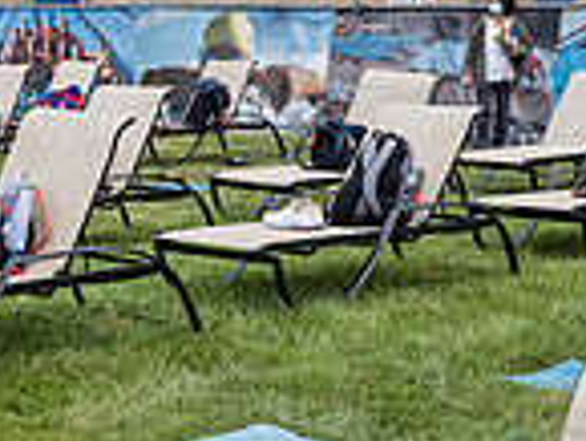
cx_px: -198
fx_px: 1626
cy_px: 326
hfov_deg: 18.8
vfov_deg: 15.4
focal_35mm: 96
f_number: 5
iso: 640
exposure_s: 1/1600
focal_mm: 12
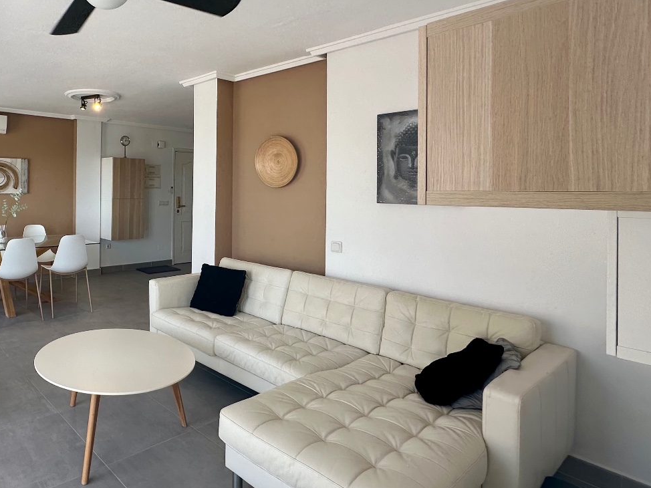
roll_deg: -0.3
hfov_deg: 67.8
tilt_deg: +0.0
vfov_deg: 58.2
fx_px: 432
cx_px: 141
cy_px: 186
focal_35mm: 23
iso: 40
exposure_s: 1/151
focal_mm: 2.22
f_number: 2.2
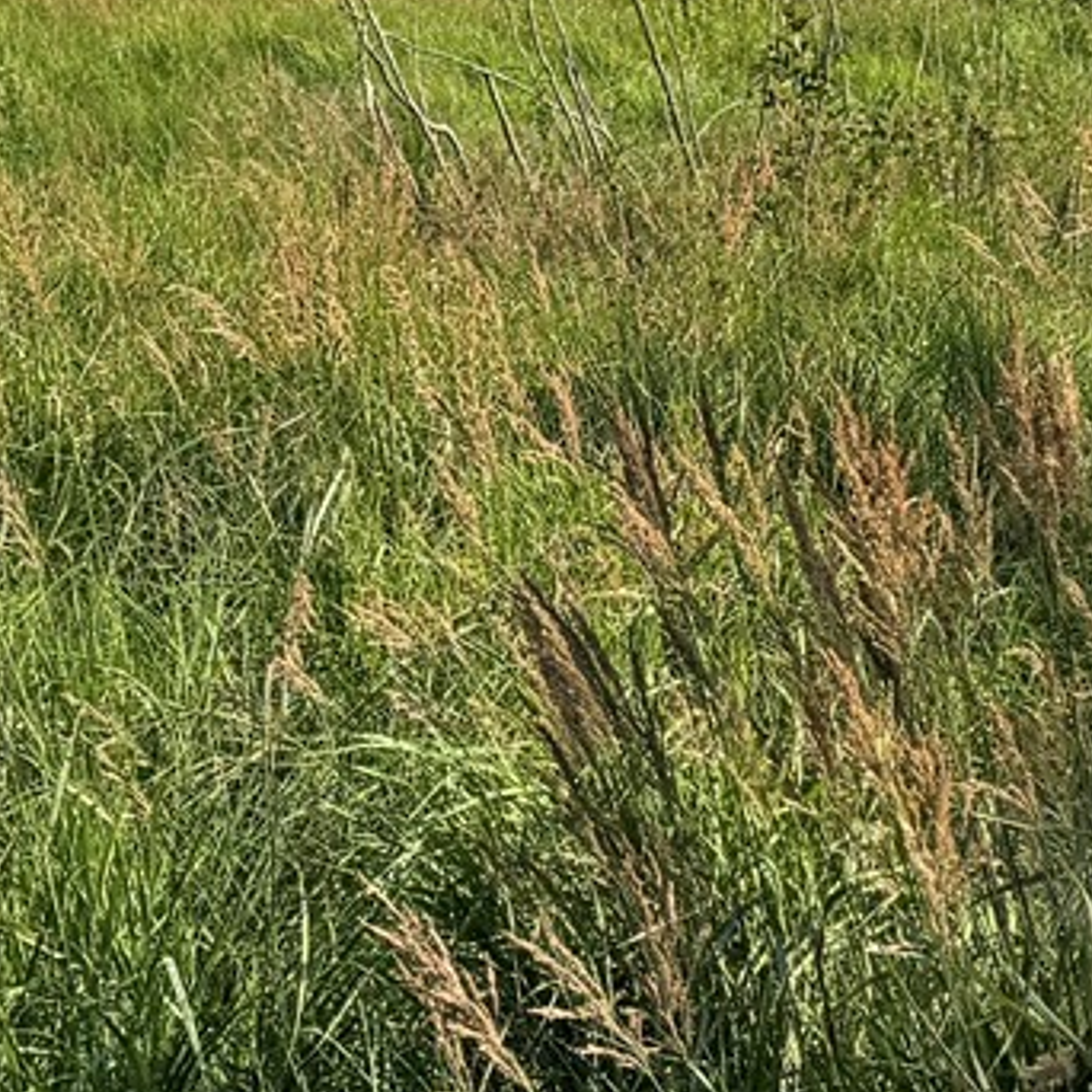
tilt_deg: +1.0
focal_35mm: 127
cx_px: 674
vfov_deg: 13.3
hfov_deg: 13.7
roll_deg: -0.4
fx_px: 4533
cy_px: -252
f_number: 1.78
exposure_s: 1/4310
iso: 80
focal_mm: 6.76
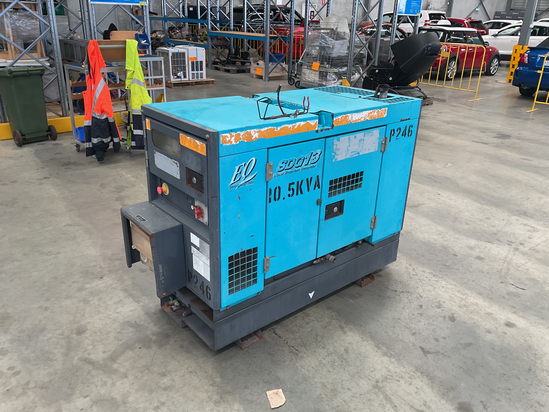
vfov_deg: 48.2
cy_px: 206
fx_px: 460
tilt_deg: -24.5
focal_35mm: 29
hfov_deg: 61.7
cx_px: 274
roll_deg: -4.2
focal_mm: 3
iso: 50
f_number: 1.8
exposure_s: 1/100
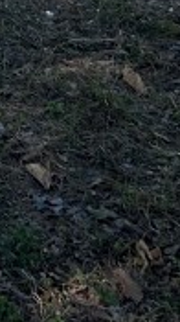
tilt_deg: -4.1
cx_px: -298
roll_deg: -0.6
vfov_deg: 11.4
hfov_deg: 6.8
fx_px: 1413
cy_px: -370
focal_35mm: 166
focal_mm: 5.7
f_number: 1.5
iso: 50
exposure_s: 1/4115
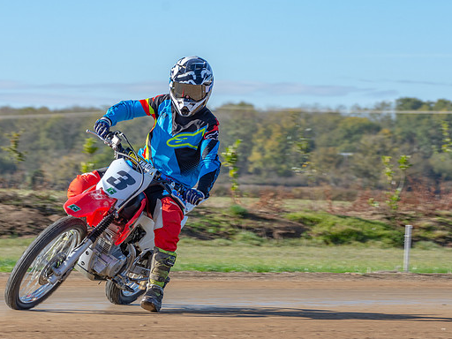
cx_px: 176
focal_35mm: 269
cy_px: 201
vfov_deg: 5.5
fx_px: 3512
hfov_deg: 7.4
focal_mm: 120
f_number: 9
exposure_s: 1/200
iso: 200
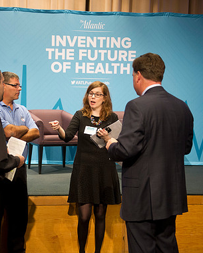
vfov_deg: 31.4
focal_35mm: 60
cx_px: 64
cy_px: 126
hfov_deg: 25.2
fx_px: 450
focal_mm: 42
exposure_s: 1/160
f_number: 2.8
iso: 2500
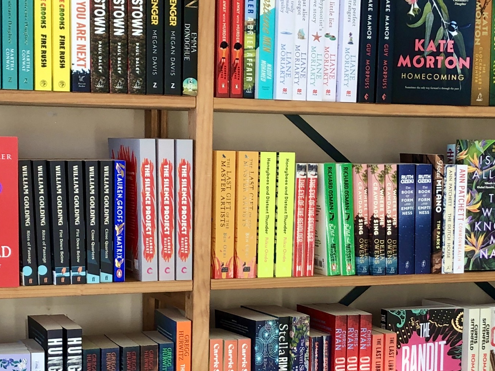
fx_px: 1201
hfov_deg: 23.3
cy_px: 276
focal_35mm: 84
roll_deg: -1.3
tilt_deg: -7.0
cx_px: 262
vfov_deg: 17.5
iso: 25
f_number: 1.8
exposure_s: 1/50
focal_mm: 4
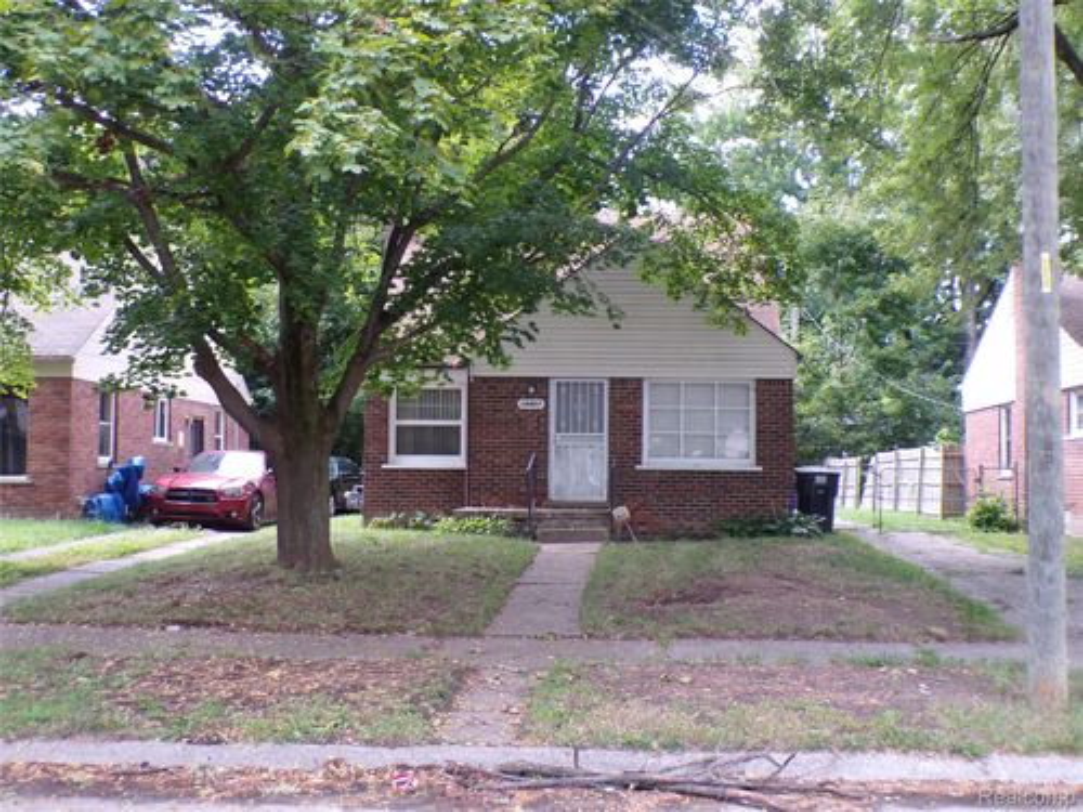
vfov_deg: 38.7
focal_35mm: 37
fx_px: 1158
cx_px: 542
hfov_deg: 50.1
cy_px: 406
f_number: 3.3
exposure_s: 1/70
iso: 100
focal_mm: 6.6
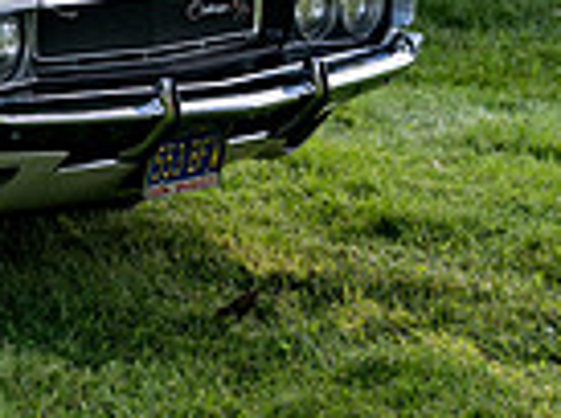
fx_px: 3669
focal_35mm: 227
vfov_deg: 6.3
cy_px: -390
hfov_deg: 8.2
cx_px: -702
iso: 250
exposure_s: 1/100
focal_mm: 50
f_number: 4
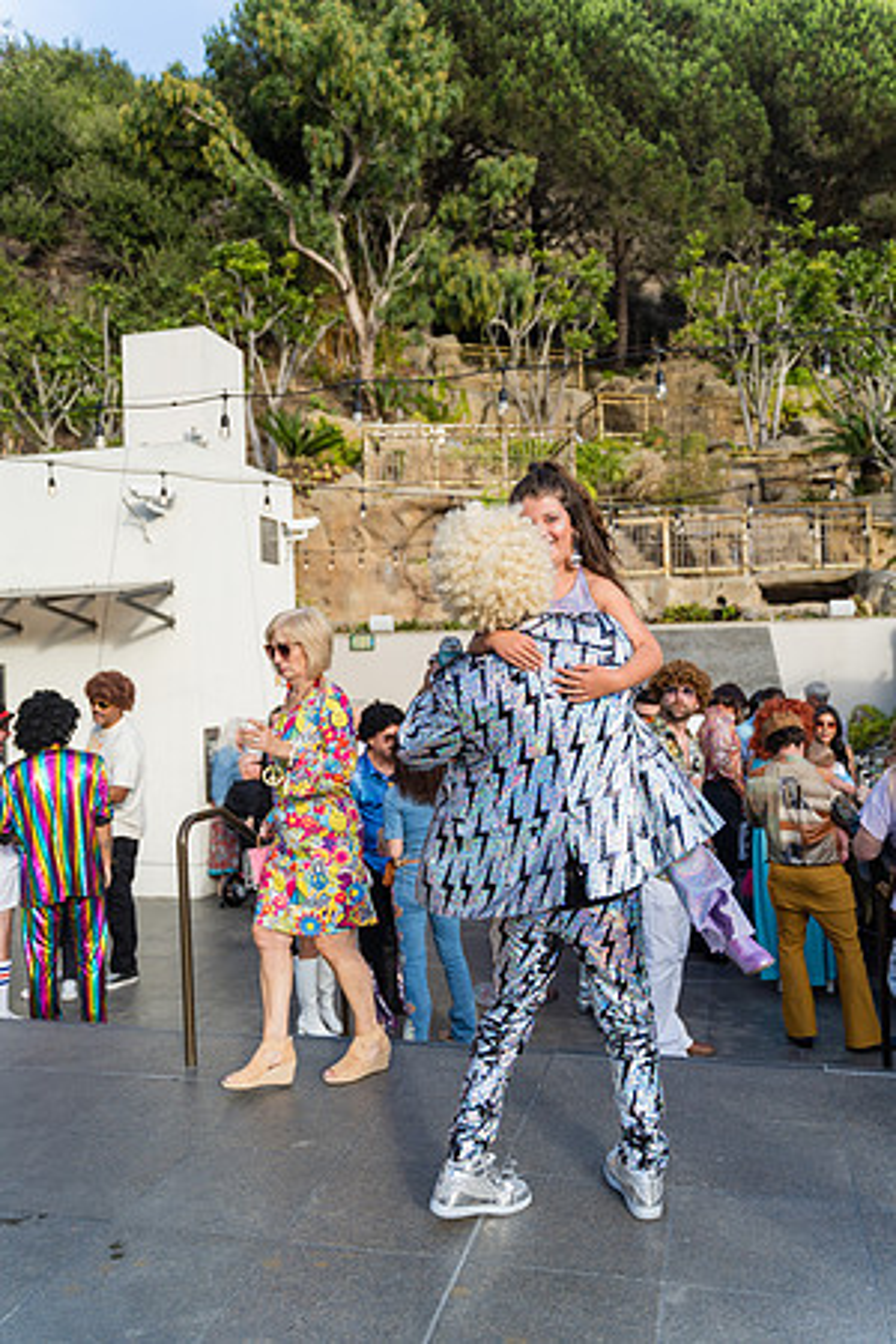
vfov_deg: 65.5
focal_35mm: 28
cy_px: 672
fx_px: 1045
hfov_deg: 46.4
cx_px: 448
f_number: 2.8
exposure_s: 1/1250
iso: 200
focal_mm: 28
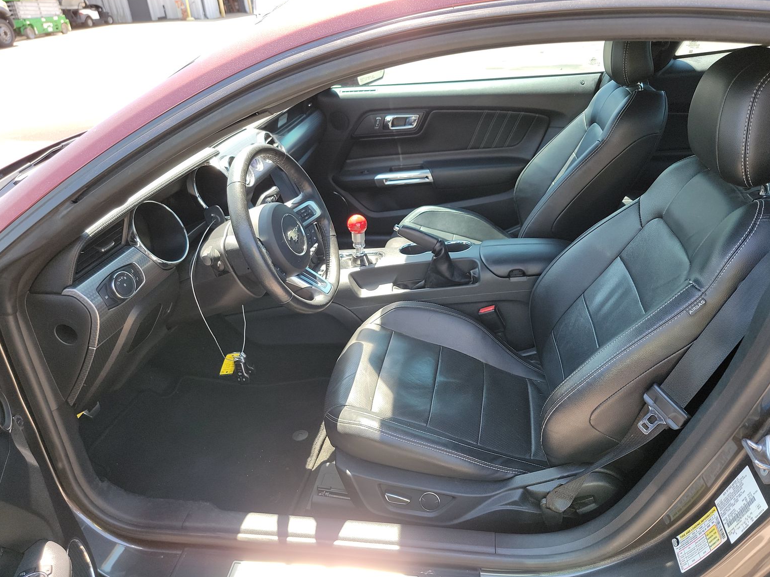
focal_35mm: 25
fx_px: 556
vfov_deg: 54.9
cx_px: 398
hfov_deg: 69.4
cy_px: 277
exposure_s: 1/119
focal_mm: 6.7
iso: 85
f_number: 1.8
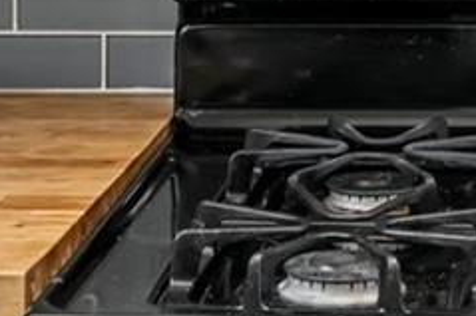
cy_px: -449
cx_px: 635
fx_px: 2656
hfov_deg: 10.0
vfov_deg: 6.5
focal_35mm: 201
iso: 400
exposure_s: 1/6
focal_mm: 30
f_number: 10
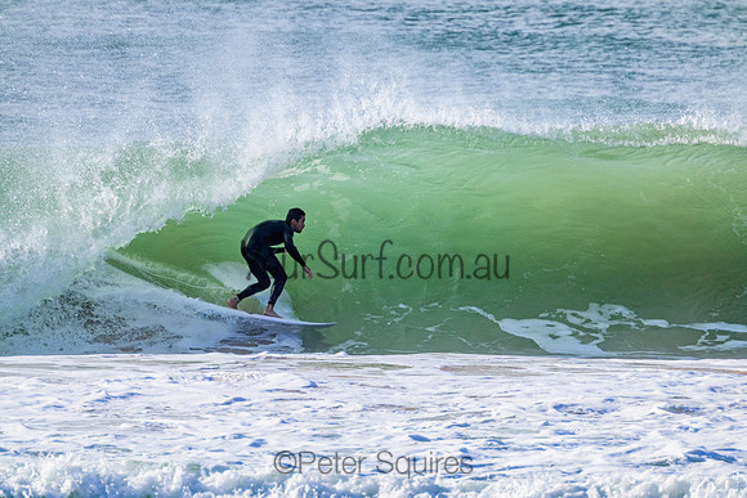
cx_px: 374
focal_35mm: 800
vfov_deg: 1.7
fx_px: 16603
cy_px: 249
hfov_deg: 2.6
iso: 1600
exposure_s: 1/2000
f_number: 11
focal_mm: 800
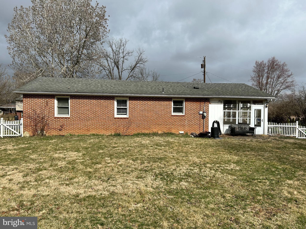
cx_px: 153
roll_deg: -1.4
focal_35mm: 26
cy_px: 114
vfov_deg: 53.1
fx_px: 230
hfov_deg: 67.3
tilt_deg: -0.4
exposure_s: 1/5882
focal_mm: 5.7
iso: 50
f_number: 1.5
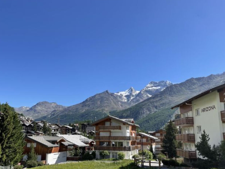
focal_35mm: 32
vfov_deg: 44.0
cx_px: 105
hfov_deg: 56.8
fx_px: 208
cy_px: 98
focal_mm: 4.2
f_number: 1.6
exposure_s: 1/1795
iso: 32
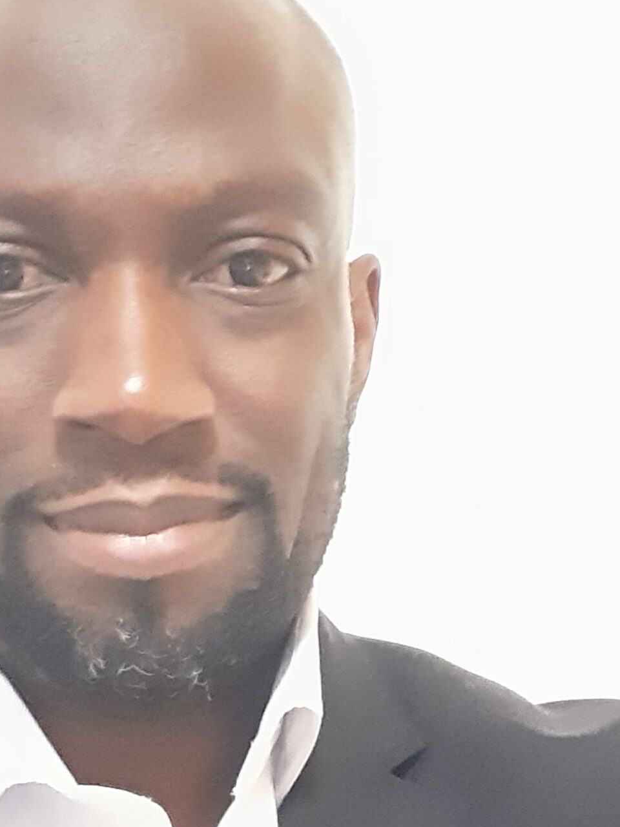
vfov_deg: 30.3
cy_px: 680
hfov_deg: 23.5
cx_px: 170
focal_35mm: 62
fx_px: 1481
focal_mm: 2.61
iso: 1250
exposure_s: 1/8
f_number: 2
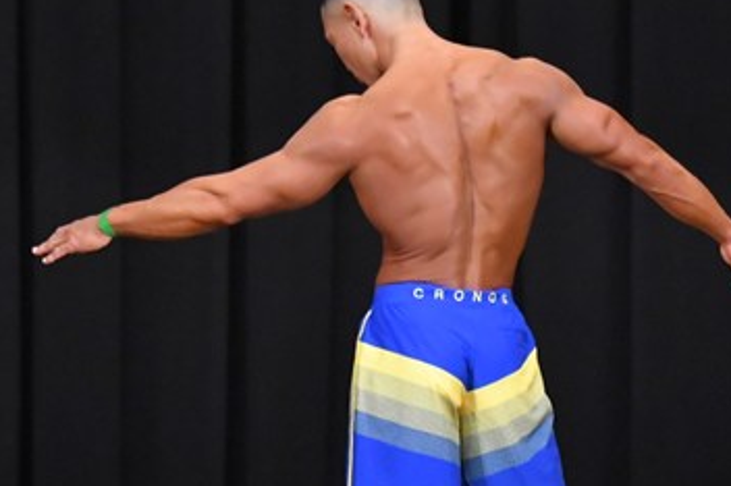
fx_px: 9697
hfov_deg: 4.3
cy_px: 413
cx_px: 618
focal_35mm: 478
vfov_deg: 2.9
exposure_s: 1/400
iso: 8000
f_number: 5.6
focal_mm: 145
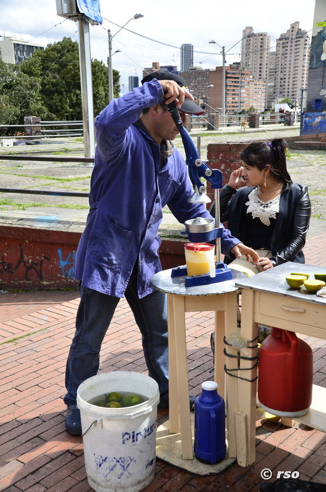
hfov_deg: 34.1
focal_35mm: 39
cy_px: 246
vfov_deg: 49.6
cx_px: 163
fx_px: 532
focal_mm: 26
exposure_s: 1/320
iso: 320
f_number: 9
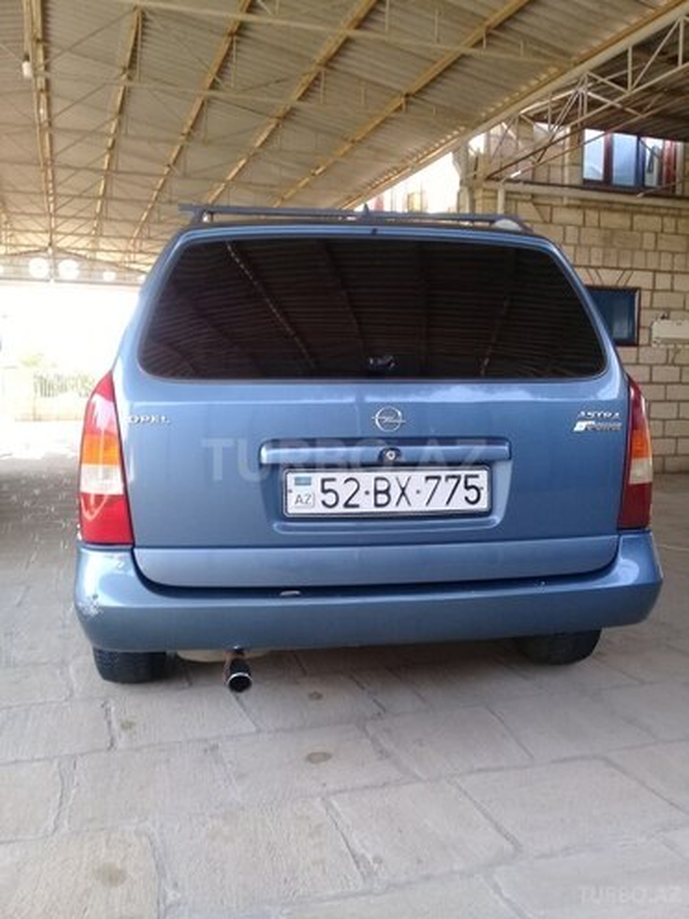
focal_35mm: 31
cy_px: 460
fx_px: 823
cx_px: 344
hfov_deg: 45.4
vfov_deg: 58.4
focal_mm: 3.3
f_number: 2.2
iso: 64
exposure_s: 1/50
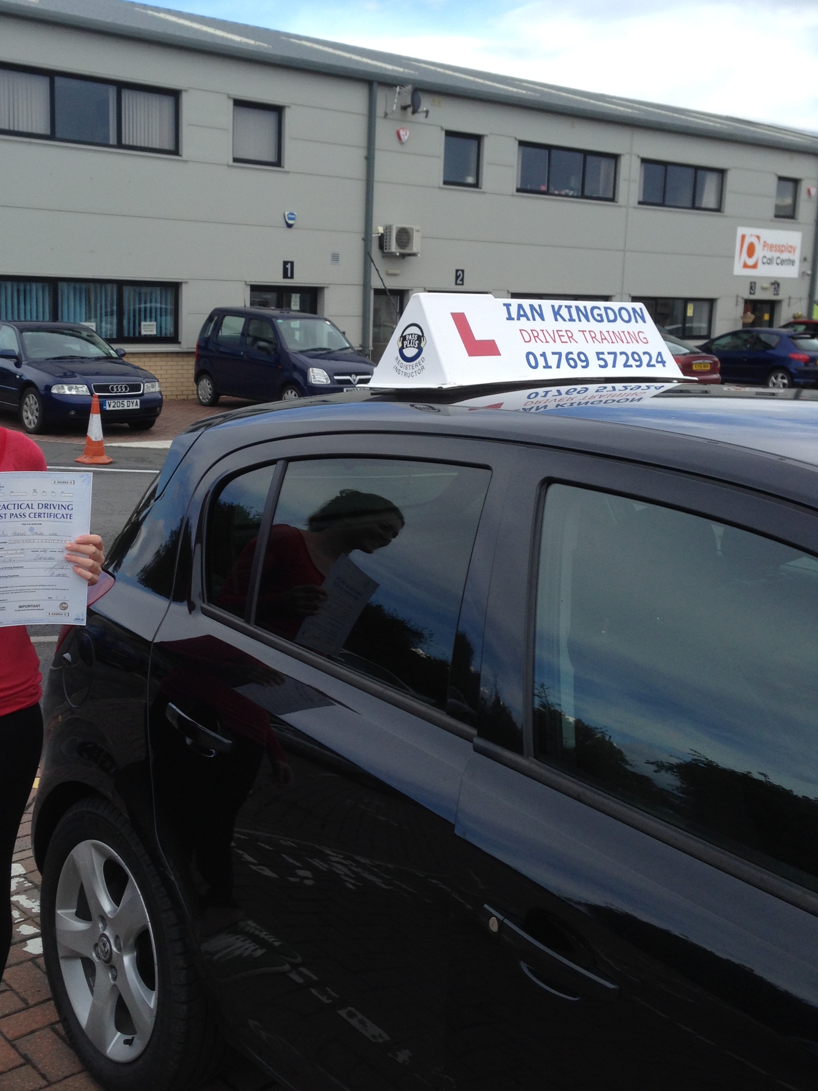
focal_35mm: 41
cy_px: 477
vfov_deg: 45.7
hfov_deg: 35.0
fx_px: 1292
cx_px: 320
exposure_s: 1/596
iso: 50
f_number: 2.4
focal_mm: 4.12
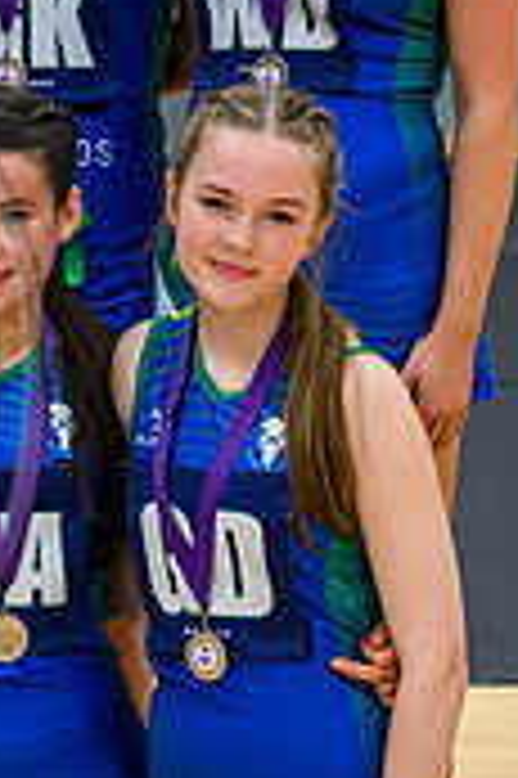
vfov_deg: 9.1
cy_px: 336
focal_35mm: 226
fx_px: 4887
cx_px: -382
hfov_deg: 6.0
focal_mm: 51
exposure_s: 1/500
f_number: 3.5
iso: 2500
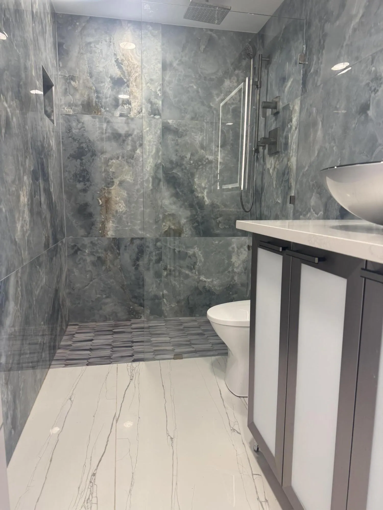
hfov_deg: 56.8
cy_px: 255
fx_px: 354
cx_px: 192
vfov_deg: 71.6
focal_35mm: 24
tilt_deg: -6.5
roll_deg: -0.9
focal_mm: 6.76
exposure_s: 1/62
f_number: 1.78
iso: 125
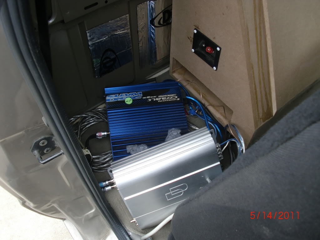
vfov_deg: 39.7
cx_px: 160
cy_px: 120
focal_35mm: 36
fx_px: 333
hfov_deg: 51.4
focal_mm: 6.3
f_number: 2.8
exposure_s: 1/160
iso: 64
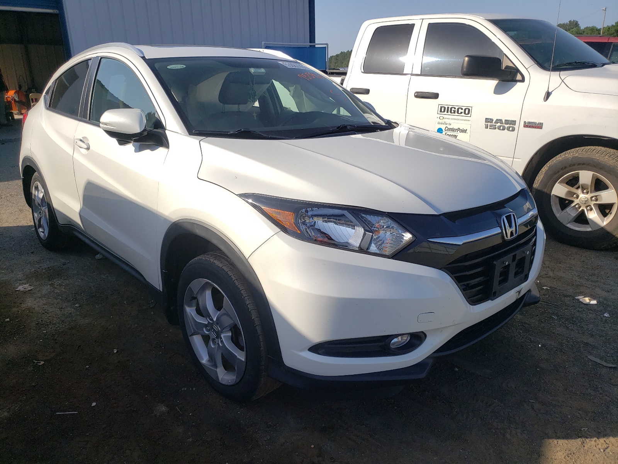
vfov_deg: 53.1
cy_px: 232
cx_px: 309
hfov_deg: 67.3
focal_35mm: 26
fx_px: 464
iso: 50
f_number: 1.5
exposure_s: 1/3333
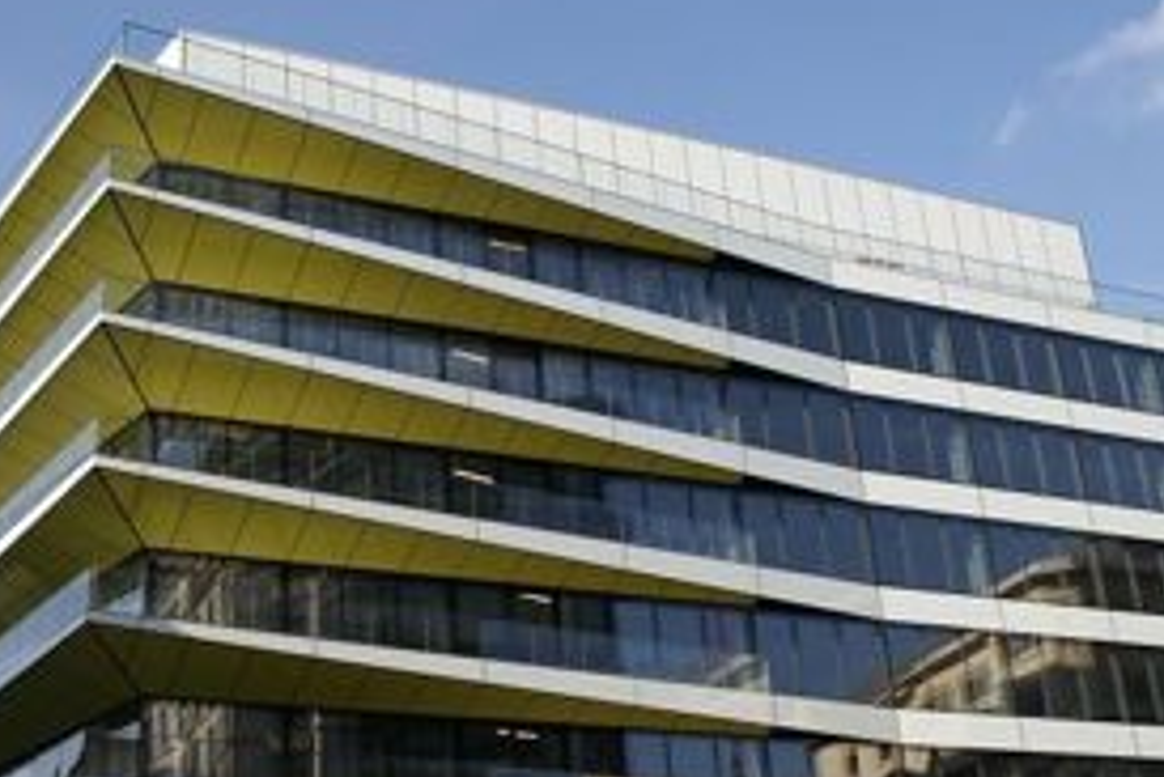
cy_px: 497
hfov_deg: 37.3
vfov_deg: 25.5
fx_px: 1714
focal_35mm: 53
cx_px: 446
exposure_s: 1/100
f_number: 10
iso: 100
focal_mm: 22
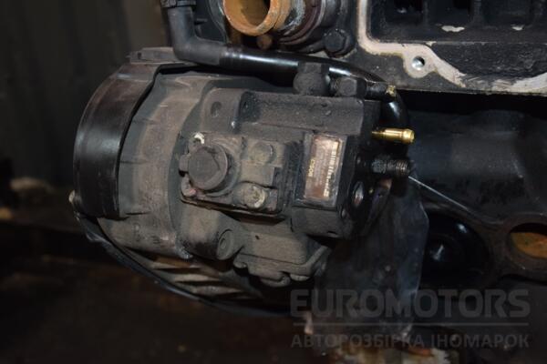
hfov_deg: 43.6
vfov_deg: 29.9
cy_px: 182
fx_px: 684
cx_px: 274
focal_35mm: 45
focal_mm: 30
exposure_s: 1/60
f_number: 5
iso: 800
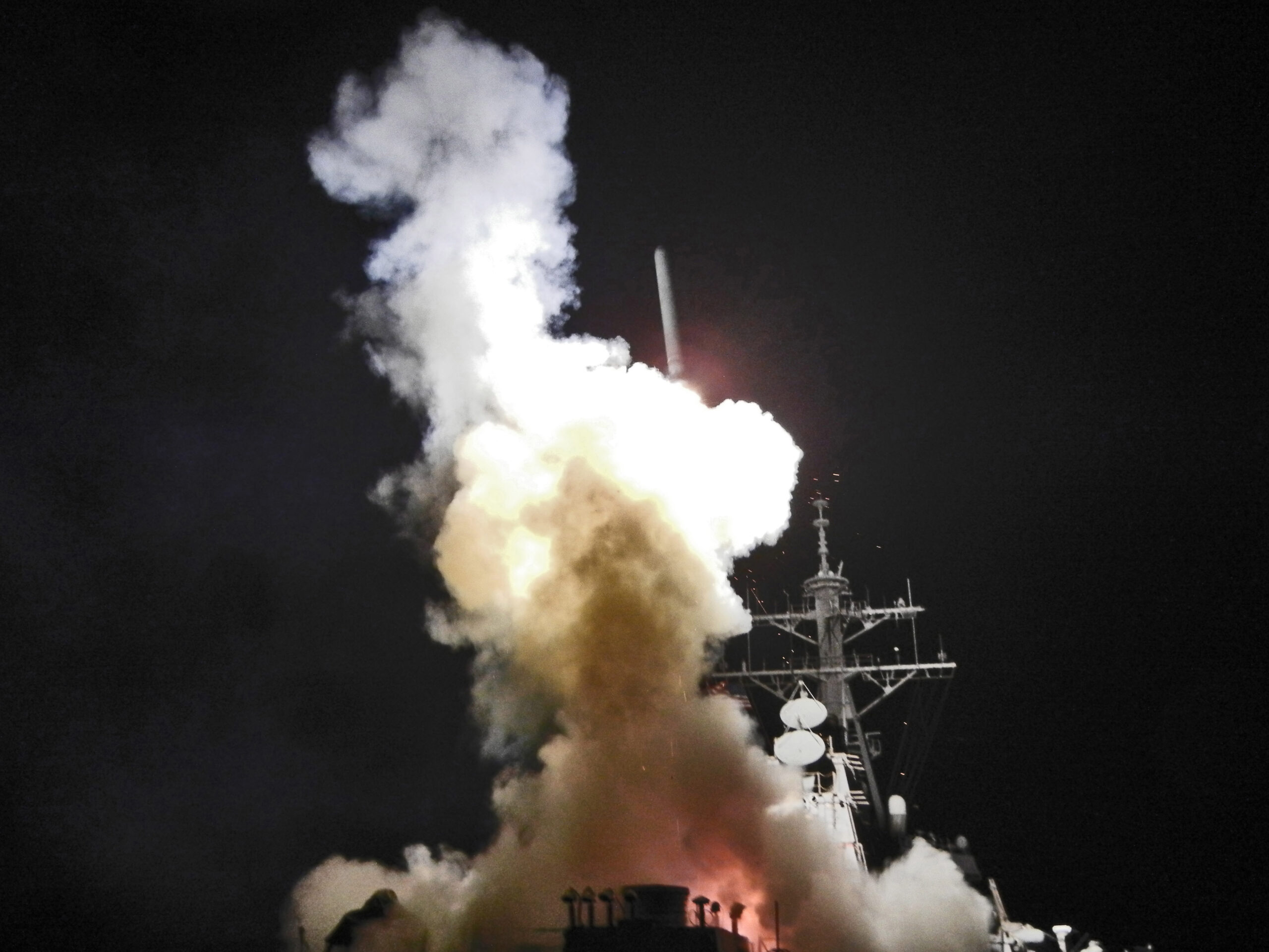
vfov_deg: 46.8
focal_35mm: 30
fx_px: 1100
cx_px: 634
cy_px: 476
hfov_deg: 60.0
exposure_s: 1/108
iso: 640
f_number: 3.5
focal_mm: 5.4
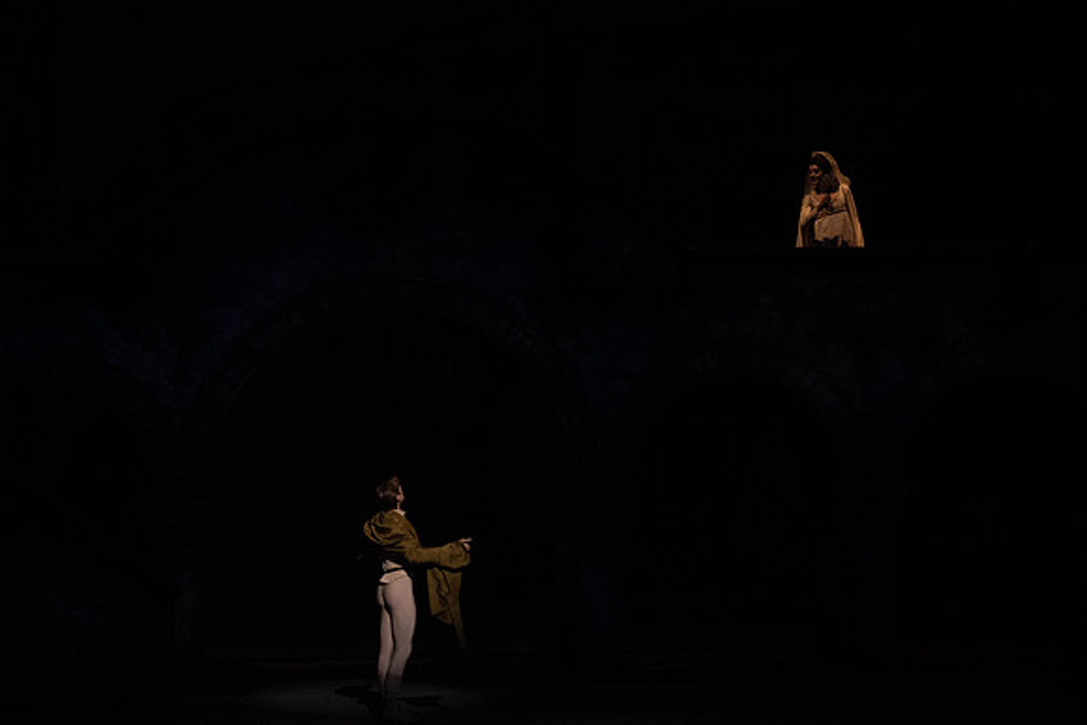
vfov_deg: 8.1
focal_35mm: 169
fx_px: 5104
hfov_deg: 12.2
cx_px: 544
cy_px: 362
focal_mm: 169
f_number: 5.6
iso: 8000
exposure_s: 1/250
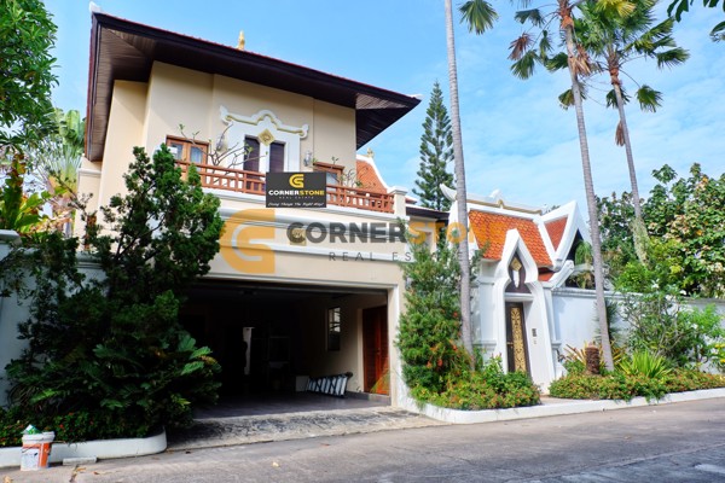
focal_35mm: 24
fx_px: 483
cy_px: 242
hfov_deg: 73.7
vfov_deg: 53.1
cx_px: 362
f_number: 7.1
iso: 200
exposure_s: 1/420
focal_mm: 16
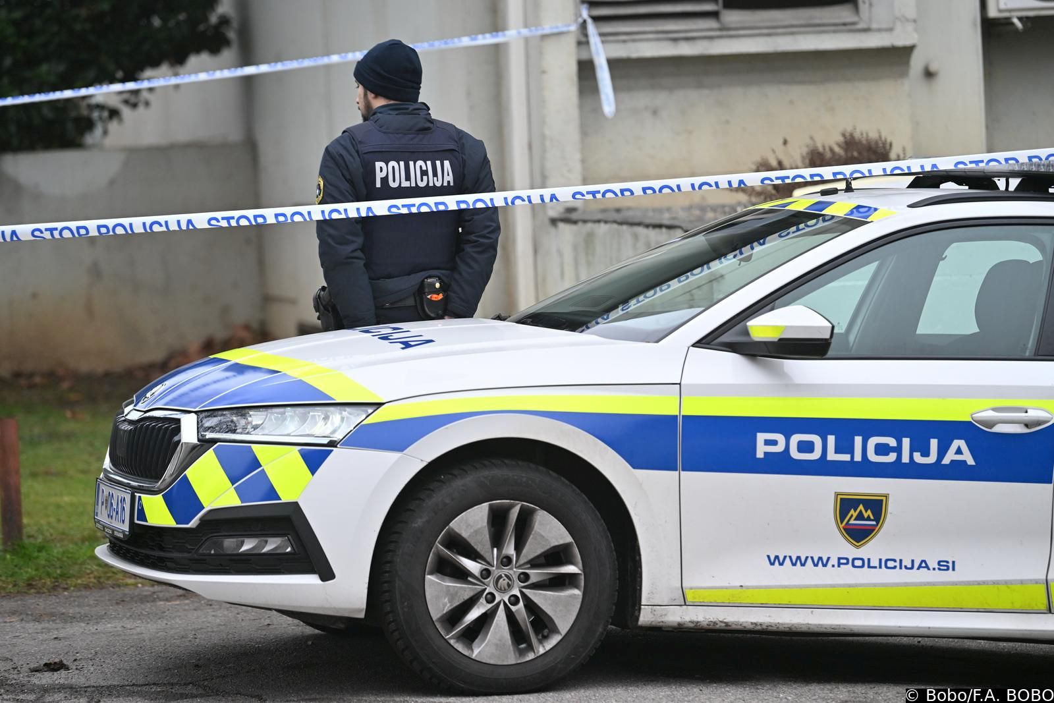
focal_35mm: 160
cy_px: 352
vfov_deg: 8.6
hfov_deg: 12.8
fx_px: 4685
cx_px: 527
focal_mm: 160
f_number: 2.8
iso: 640
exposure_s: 1/1000
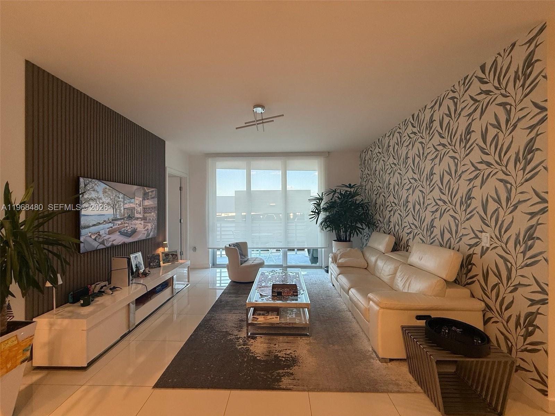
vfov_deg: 85.7
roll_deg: -0.4
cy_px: 208
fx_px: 224
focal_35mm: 14
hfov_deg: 102.1
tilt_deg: +0.6
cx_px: 278
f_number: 2.2
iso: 160
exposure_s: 1/120
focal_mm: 2.22
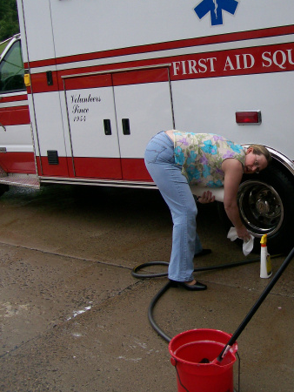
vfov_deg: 39.3
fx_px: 543
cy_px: 137
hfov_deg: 30.1
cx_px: 190
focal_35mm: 48
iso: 80
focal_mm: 6
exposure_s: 1/830
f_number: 2.7
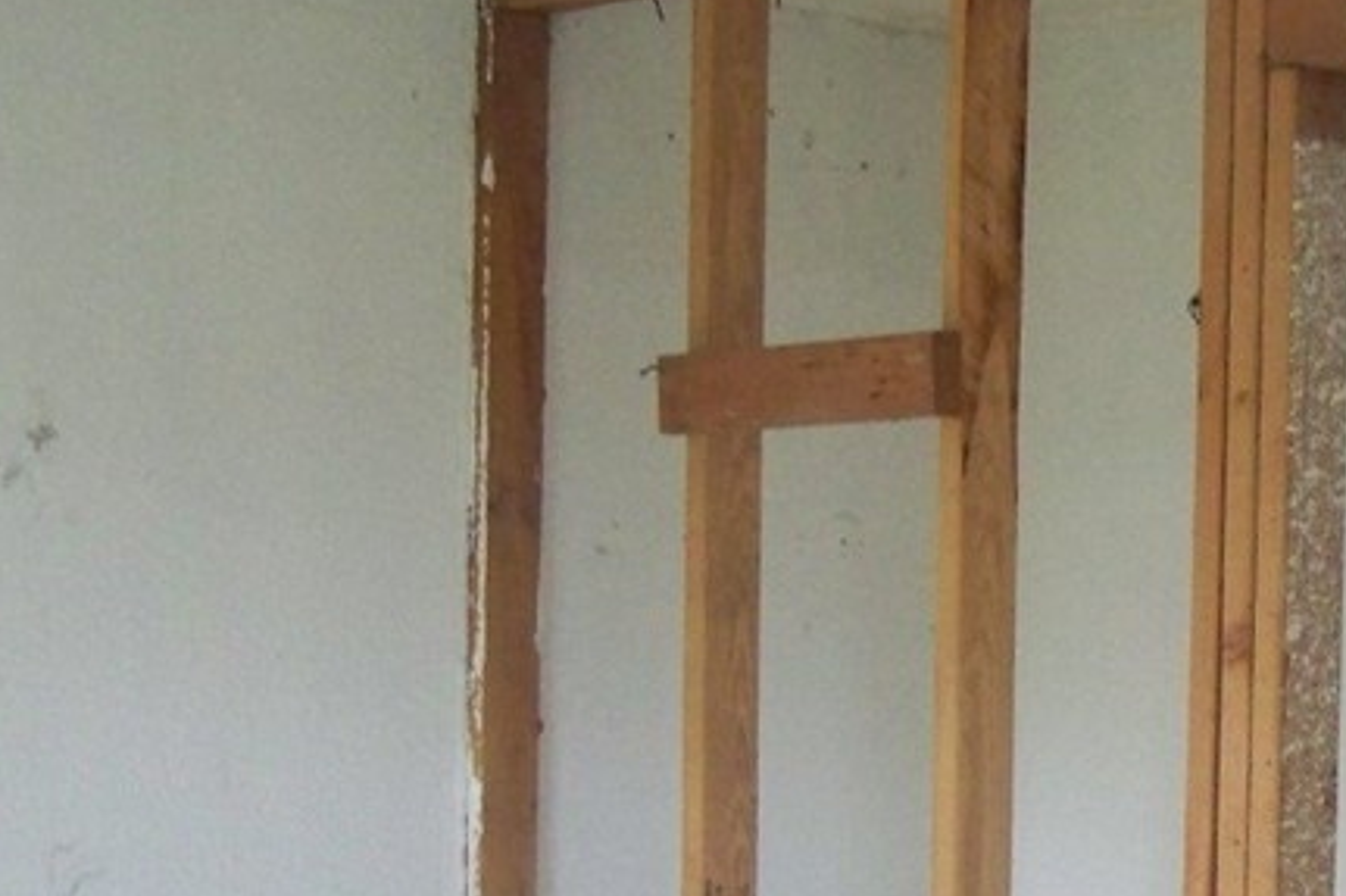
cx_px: 1140
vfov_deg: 14.4
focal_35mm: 94
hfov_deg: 21.3
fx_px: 3513
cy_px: 759
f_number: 2.8
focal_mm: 6.3
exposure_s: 1/60
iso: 320
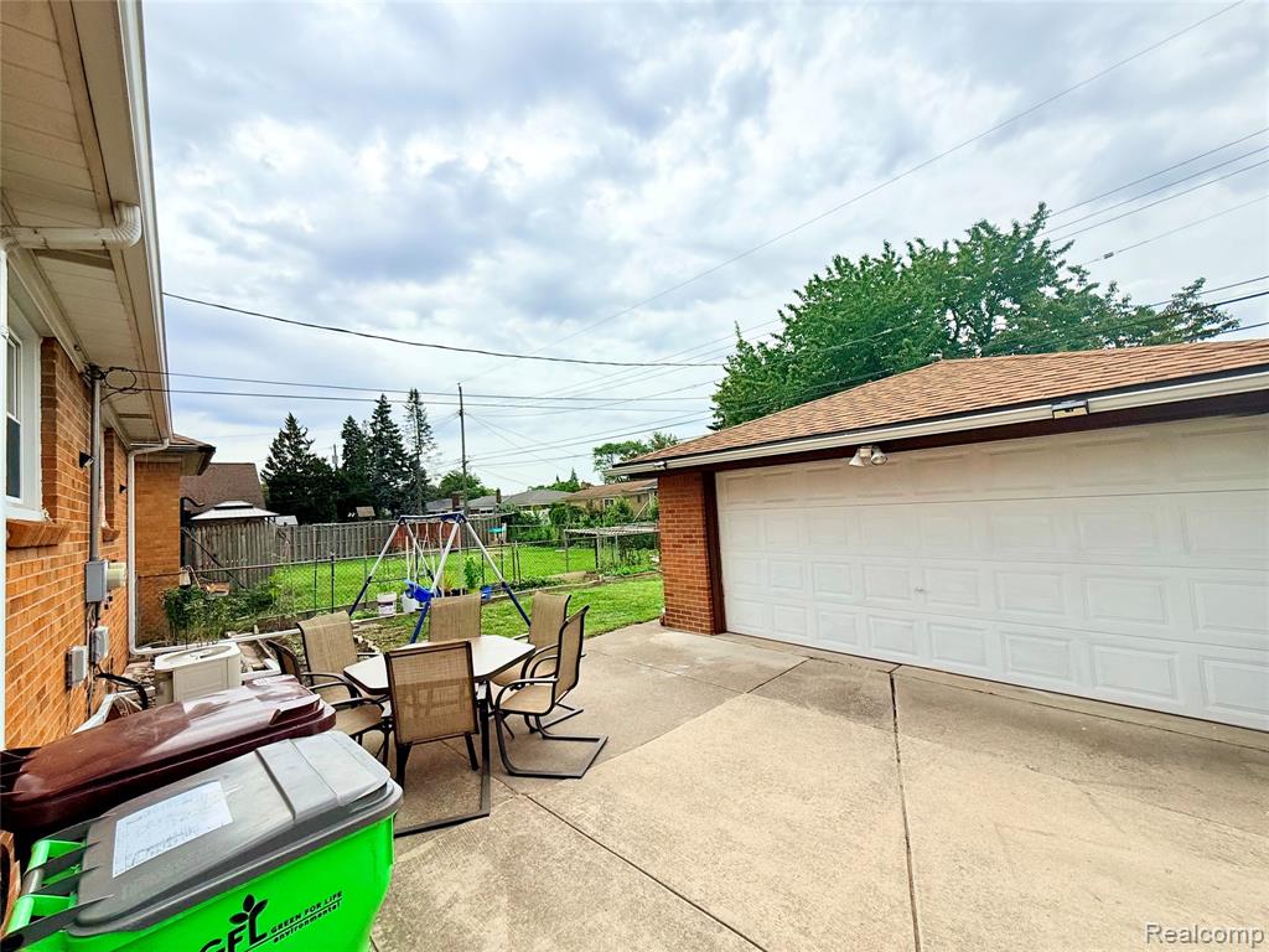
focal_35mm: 14
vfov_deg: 85.7
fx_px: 513
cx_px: 634
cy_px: 476
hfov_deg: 102.1
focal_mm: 2.22
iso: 50
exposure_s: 1/664
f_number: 2.2
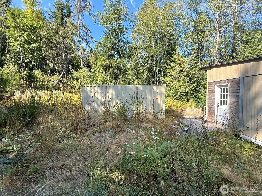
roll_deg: +2.4
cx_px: 131
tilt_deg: -1.9
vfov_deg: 85.6
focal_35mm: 14
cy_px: 98
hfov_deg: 102.1
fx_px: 106
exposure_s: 1/535
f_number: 2.2
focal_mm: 2.22
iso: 64
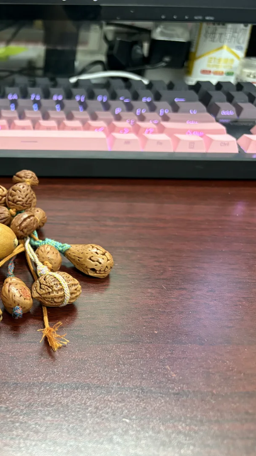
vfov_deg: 52.8
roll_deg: -0.2
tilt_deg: -28.7
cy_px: 229
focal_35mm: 38
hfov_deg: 28.4
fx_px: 458
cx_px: -25
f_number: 1.6
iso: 500
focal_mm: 5.96
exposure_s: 1/50
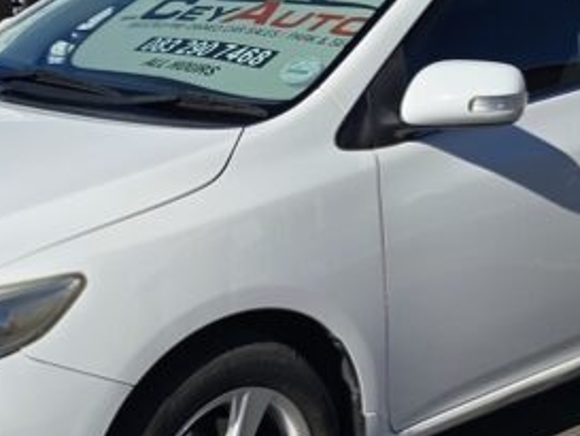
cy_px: 246
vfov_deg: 21.9
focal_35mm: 67
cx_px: 219
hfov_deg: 28.9
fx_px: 1123
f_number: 1.7
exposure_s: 1/1628
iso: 12
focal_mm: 6.3
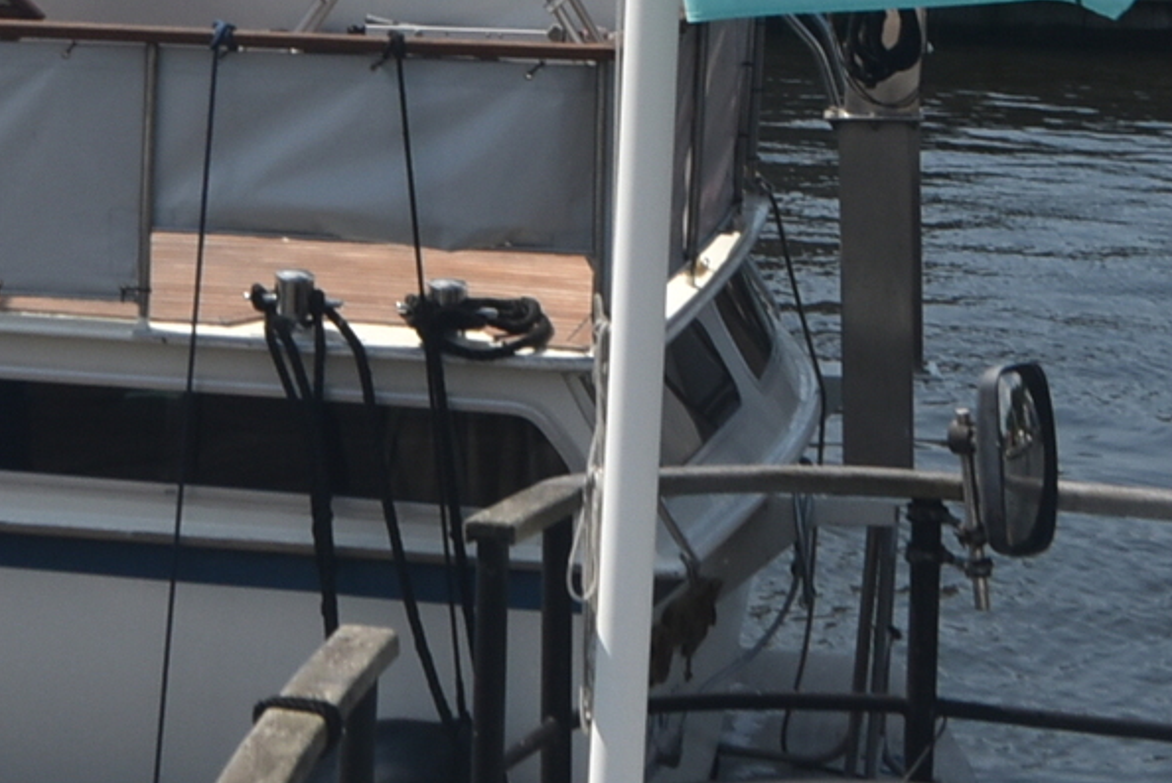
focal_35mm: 139
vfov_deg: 9.7
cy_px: -317
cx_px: -1026
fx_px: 4528
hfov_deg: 13.1
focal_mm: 22
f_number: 10
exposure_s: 1/400
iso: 200
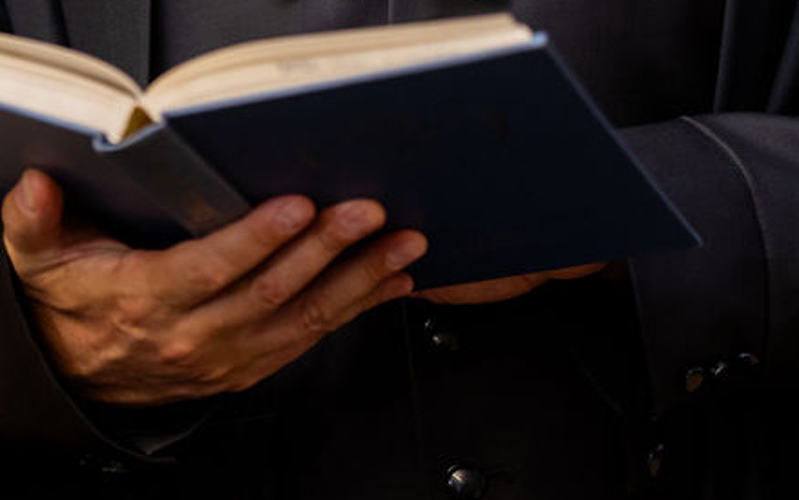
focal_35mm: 205
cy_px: 27
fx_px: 4465
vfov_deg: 6.4
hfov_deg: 10.2
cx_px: 63
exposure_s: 1/100
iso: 1000
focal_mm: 83
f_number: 3.2
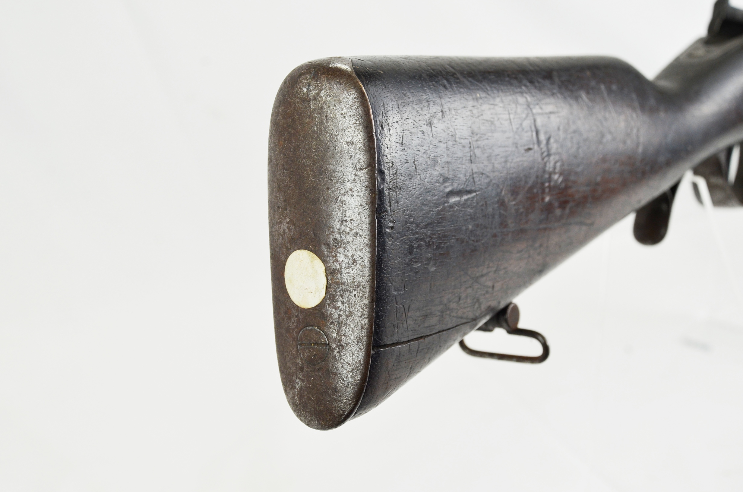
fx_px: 1606
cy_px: 246
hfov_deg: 26.0
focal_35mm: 78
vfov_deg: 17.4
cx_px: 372
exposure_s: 1/80
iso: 400
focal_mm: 52
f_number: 8
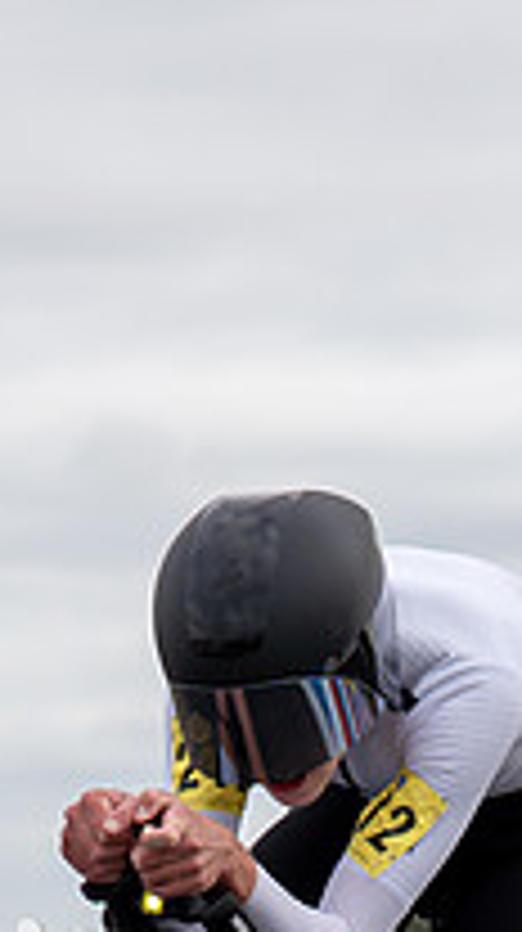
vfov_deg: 5.8
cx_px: 243
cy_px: 1179
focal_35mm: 372
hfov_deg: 3.3
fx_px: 9180
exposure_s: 1/1000
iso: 125
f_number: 3.5
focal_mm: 70
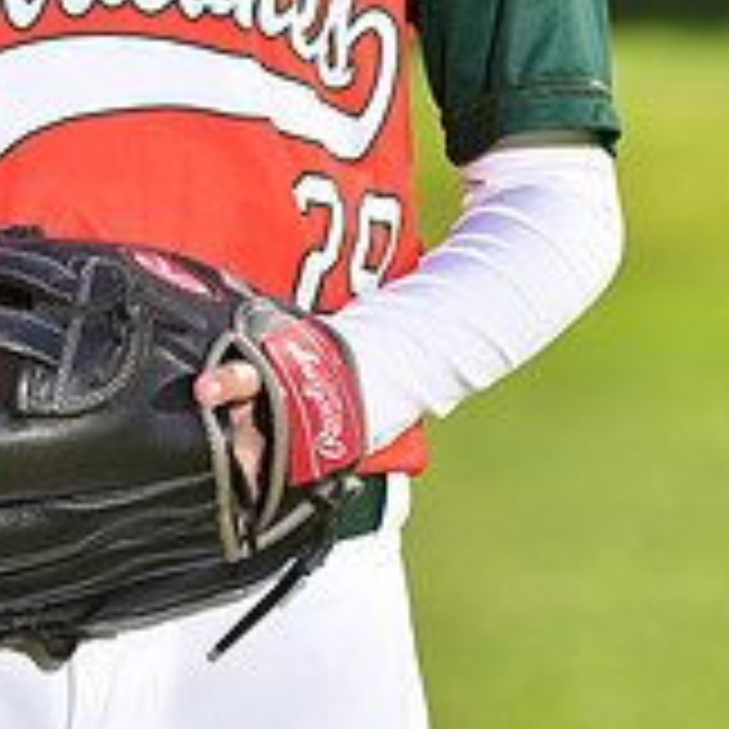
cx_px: 155
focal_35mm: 440
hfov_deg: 4.0
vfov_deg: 4.0
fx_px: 10484
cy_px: -216
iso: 80
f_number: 5.6
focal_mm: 145
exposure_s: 1/200
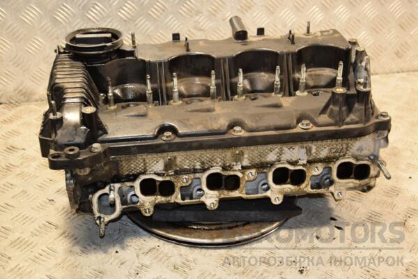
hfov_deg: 35.1
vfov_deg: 23.8
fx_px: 662
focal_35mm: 57
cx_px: 209
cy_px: 140
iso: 800
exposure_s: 1/125
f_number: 5
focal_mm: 38
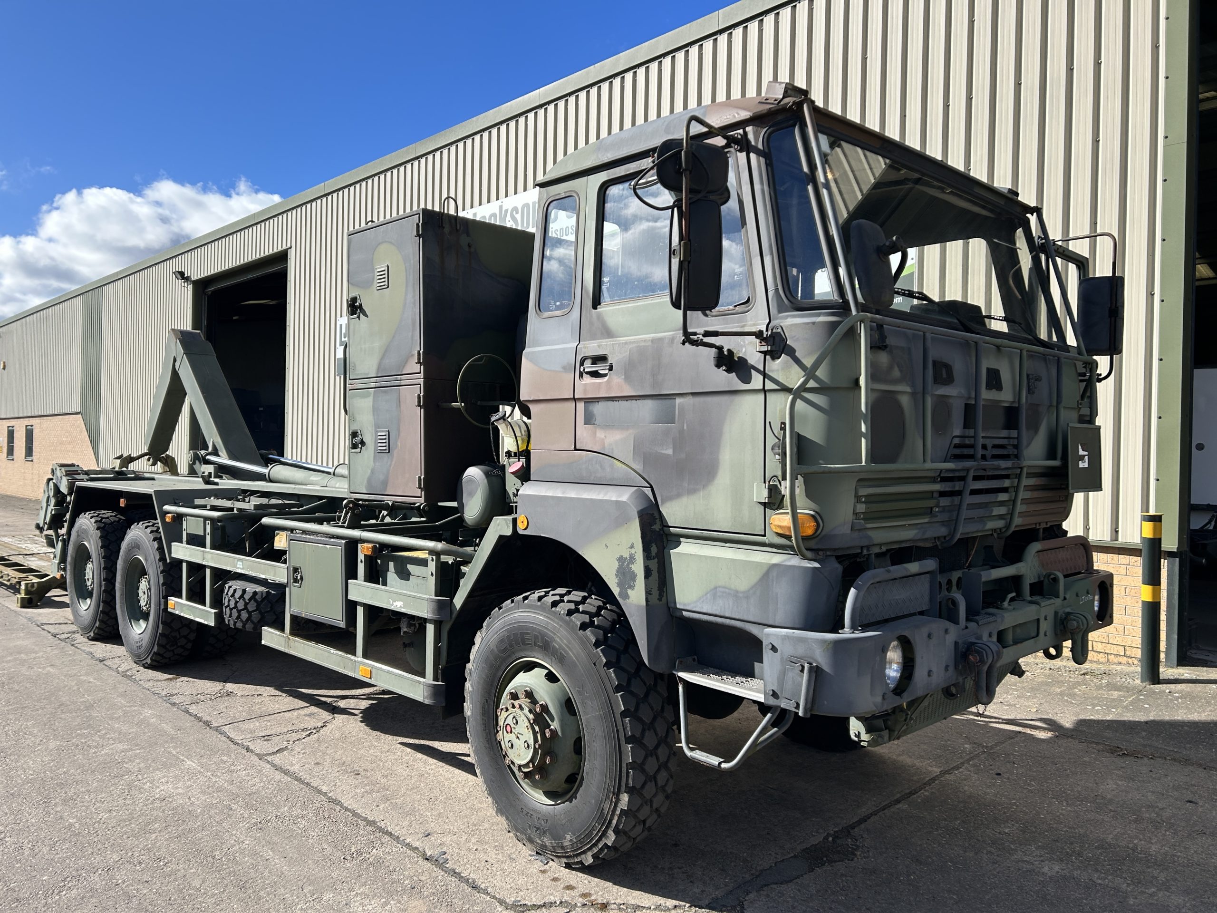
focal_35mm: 26
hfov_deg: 67.3
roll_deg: -1.1
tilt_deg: +0.2
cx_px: 608
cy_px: 456
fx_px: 914
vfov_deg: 53.1
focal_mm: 5.7
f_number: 1.5
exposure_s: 1/3257
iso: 50
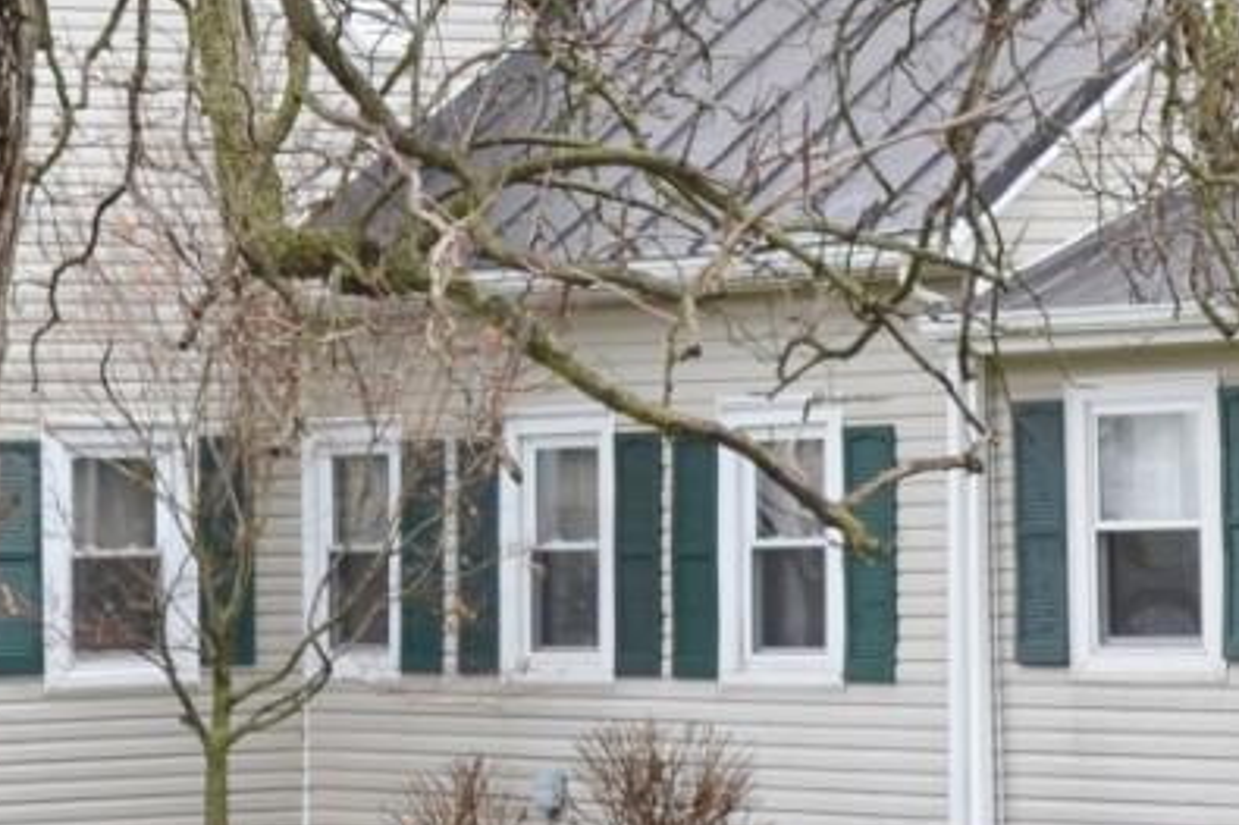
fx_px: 5504
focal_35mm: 160
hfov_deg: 12.8
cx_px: 483
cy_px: 104
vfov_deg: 8.5
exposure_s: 1/125
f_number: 5.6
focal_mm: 26
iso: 220
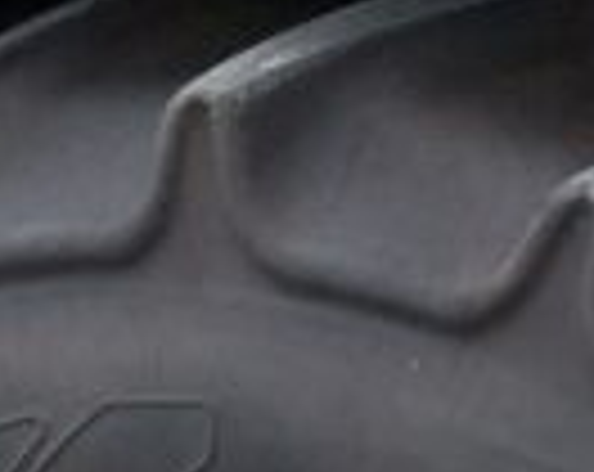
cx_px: 1354
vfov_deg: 6.6
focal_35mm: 220
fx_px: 3859
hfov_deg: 8.2
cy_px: -661
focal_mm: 3
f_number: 1.8
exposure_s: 1/709
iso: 16
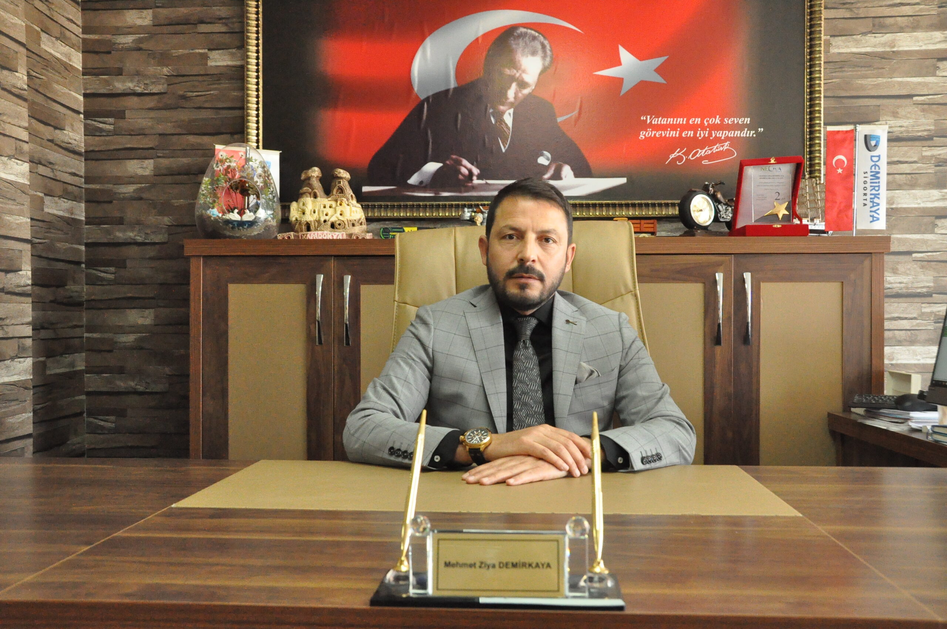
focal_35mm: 36
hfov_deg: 53.2
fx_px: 946
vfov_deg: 36.8
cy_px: 314
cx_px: 474
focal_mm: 24
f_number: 5.6
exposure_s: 1/200
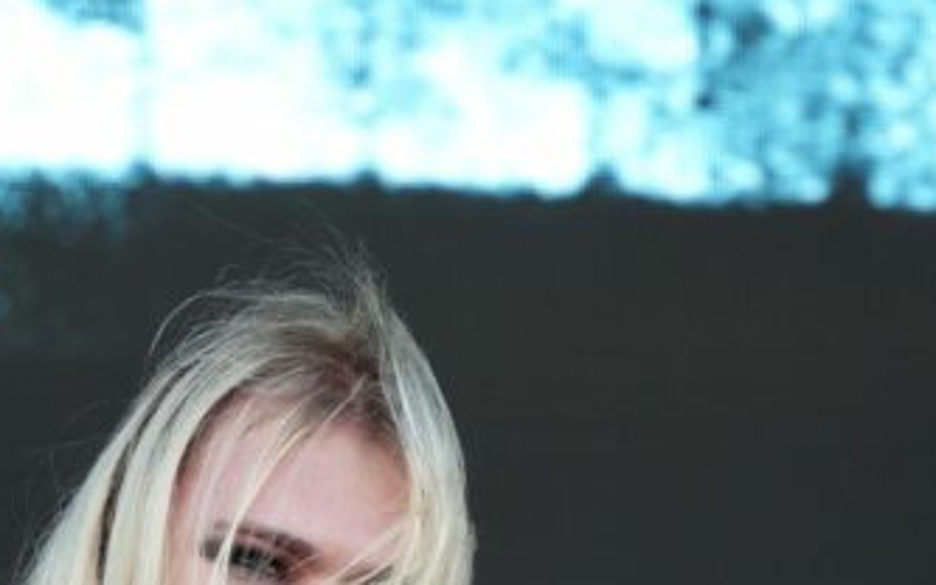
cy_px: 692
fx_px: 10074
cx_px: 368
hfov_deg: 5.3
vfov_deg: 3.3
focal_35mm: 395
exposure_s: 1/200
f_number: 5.6
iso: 500
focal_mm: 112
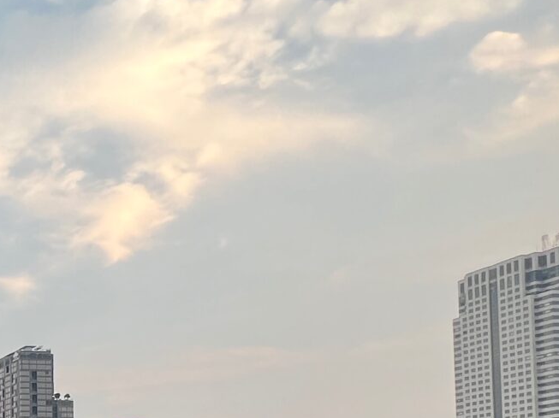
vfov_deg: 25.7
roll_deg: +0.0
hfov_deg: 26.0
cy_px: 496
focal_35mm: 51
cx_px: -306
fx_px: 823
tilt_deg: +4.3
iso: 32
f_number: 1.8
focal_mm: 1.57
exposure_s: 1/252
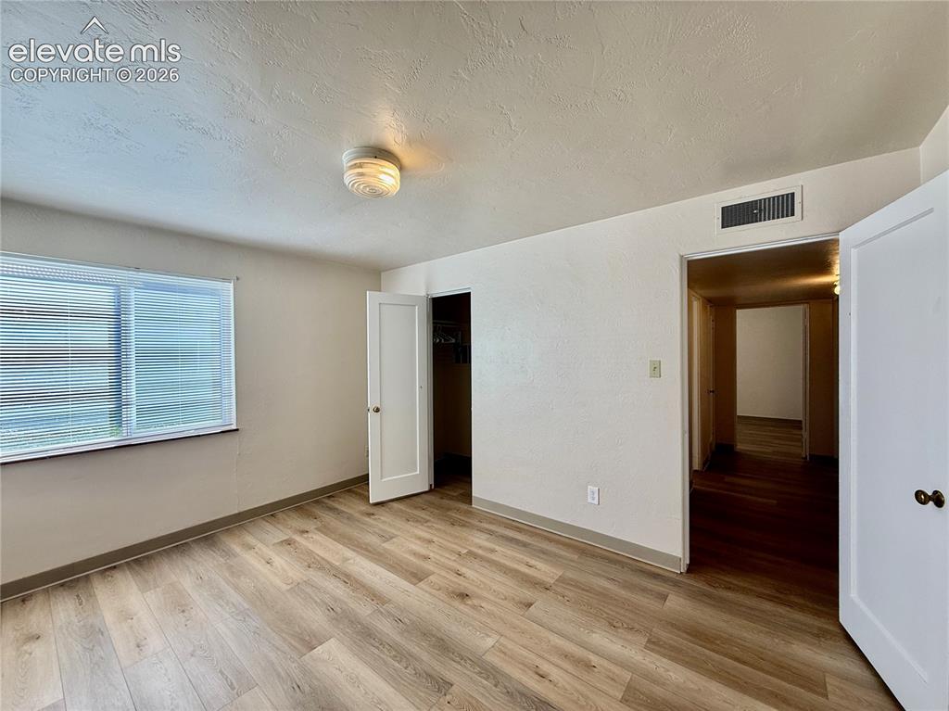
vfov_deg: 85.6
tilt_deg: +0.2
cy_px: 356
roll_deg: +0.7
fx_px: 384
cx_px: 474
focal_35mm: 14
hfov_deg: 102.1
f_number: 2.2
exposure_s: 1/120
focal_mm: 2.22
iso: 50
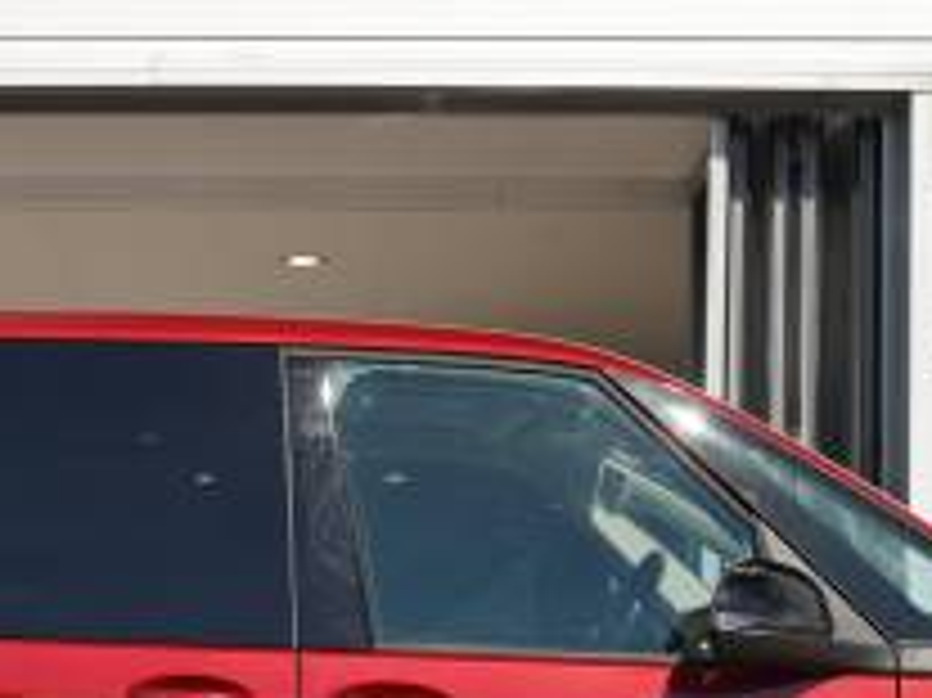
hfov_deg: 19.1
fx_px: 2750
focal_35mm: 102
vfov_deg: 14.2
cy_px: 743
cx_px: 203
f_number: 4.5
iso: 100
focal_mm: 34.4
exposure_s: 1/250
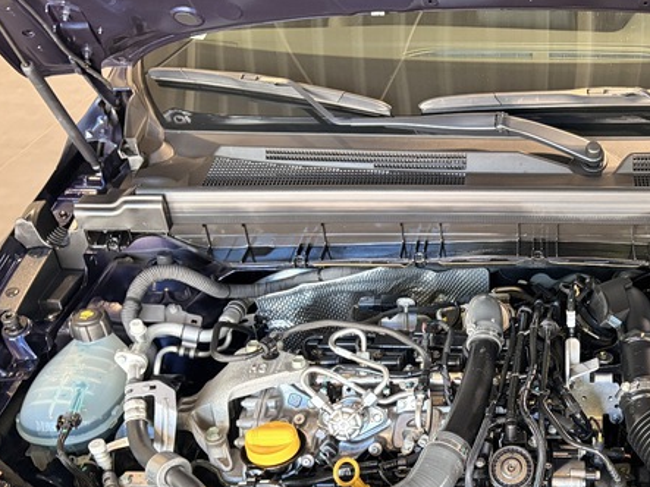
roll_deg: -0.5
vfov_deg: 30.4
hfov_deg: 38.5
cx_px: 547
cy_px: 362
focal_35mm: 47
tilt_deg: -36.5
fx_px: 882
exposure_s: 1/50
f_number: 1.6
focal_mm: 5.96
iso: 400
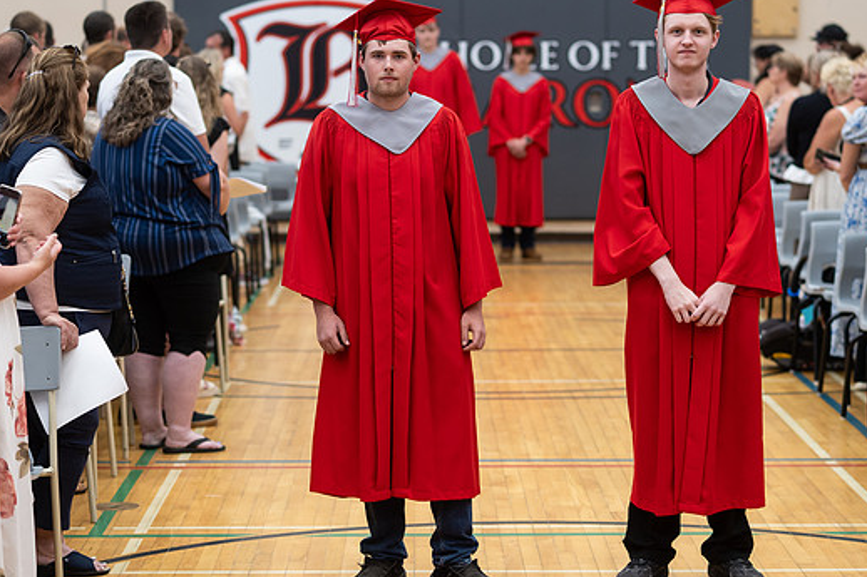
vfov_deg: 12.8
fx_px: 2576
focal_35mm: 107
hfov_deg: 19.1
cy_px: 287
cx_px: 462
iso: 1000
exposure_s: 1/200
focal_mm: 85
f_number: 2.8
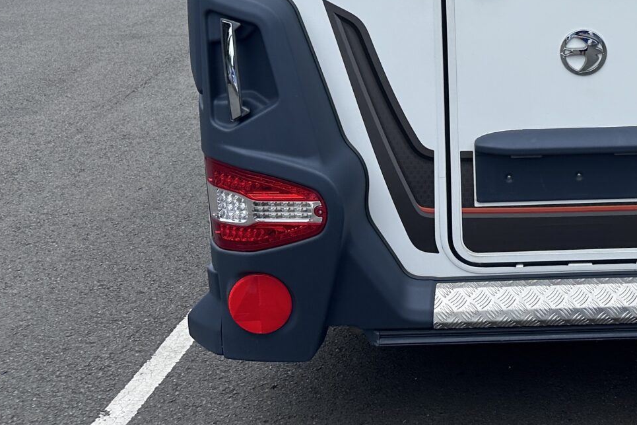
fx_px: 938
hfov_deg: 34.4
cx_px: 624
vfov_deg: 23.6
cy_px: -61
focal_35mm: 53
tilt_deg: -6.3
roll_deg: +0.8
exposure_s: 1/3717
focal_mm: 6.86
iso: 80
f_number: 1.78
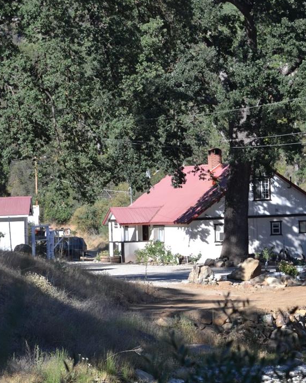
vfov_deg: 9.0
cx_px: 278
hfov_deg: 7.2
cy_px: 212
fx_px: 2423
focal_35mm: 214
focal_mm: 72
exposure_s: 1/200
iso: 100
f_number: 7.1
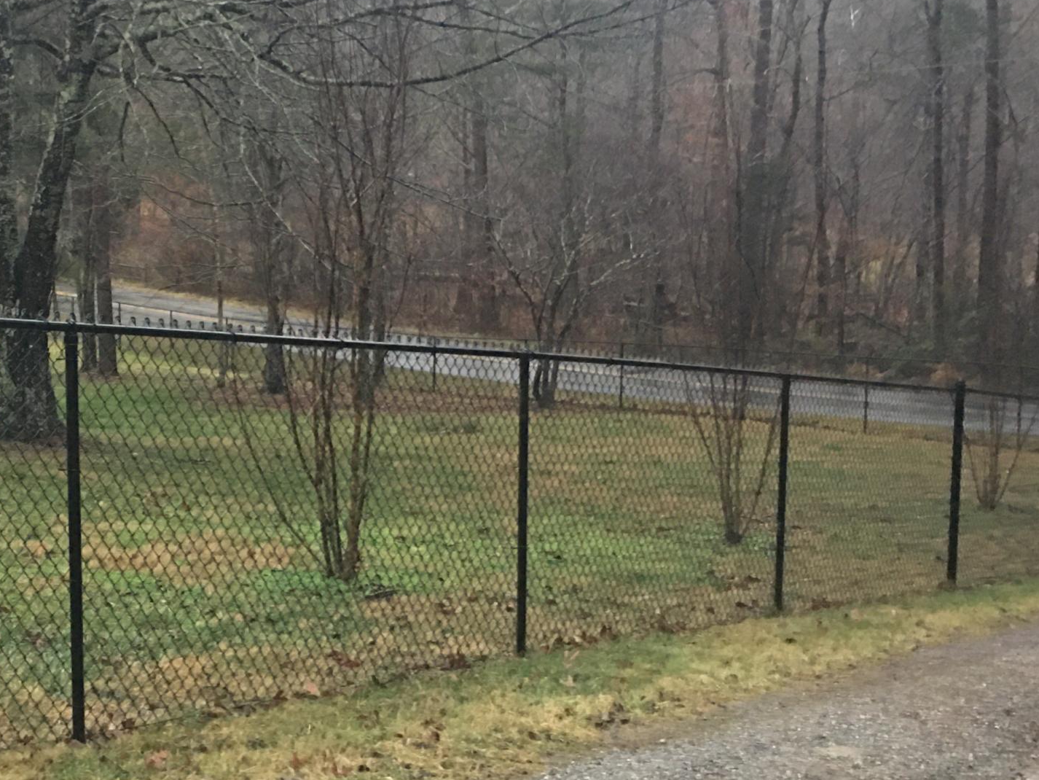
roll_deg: +0.1
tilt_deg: -6.2
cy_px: 401
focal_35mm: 61
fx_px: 1831
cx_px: 200
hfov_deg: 30.8
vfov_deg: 24.0
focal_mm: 4.15
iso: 100
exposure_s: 1/4
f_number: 2.2
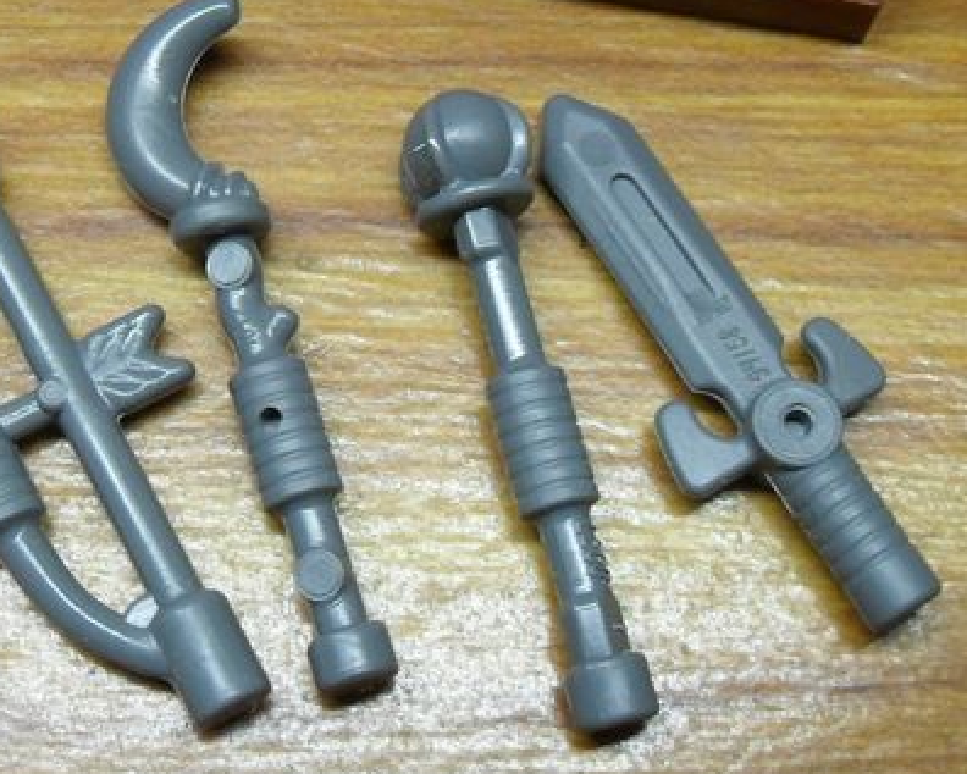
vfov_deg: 22.1
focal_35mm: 69
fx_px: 1975
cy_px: 288
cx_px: 283
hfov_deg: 27.3
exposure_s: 1/30
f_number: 2.8
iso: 200
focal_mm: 6.2
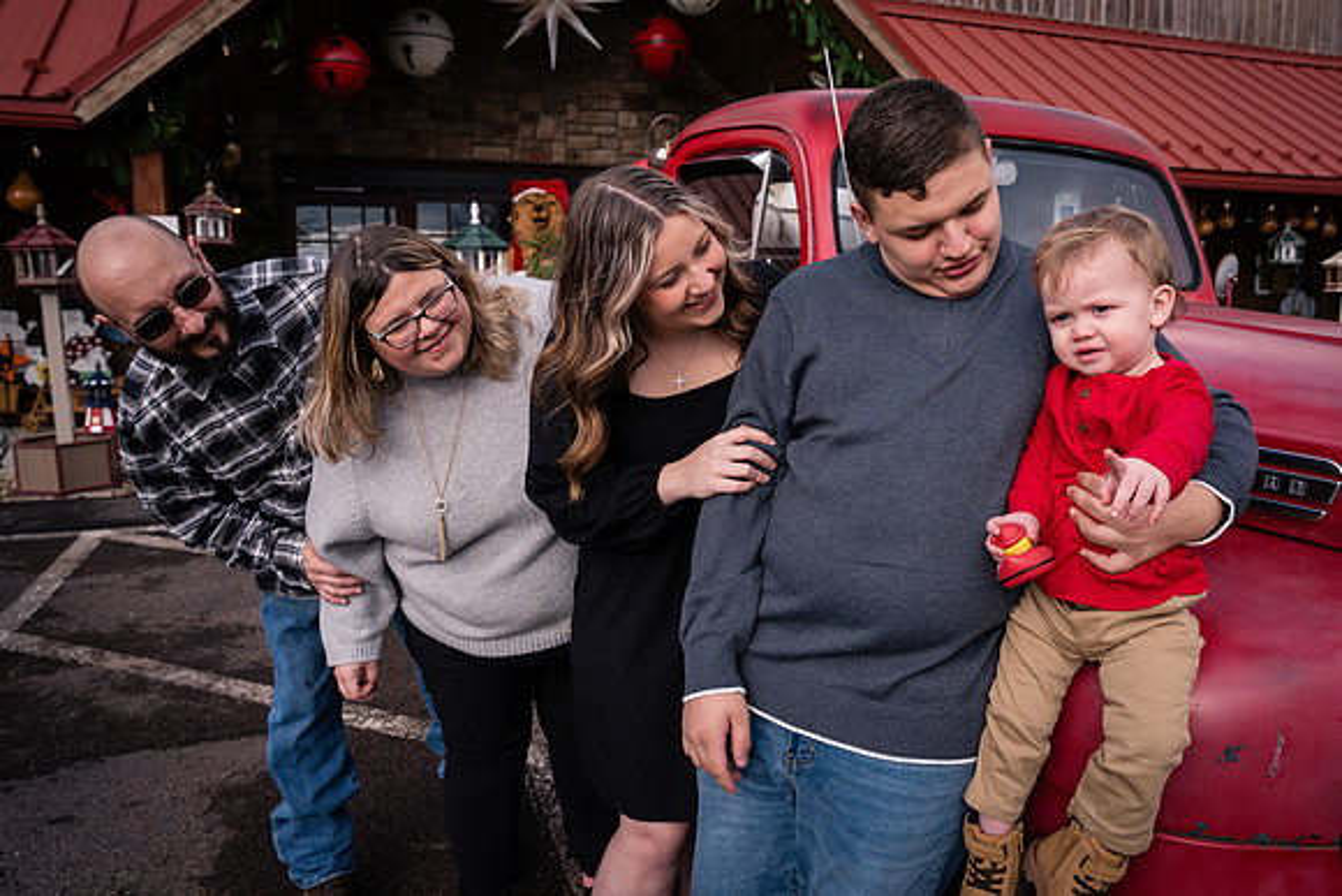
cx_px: 698
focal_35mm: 25
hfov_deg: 70.9
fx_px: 942
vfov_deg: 50.9
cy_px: 436
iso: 200
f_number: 5.6
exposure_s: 1/800
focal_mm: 24
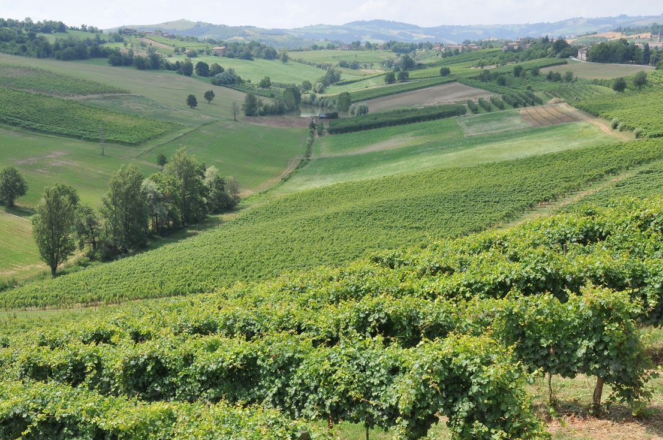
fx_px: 772
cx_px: 320
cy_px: 241
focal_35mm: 42
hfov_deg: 46.5
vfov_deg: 31.8
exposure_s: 1/40
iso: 200
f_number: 22
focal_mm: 24
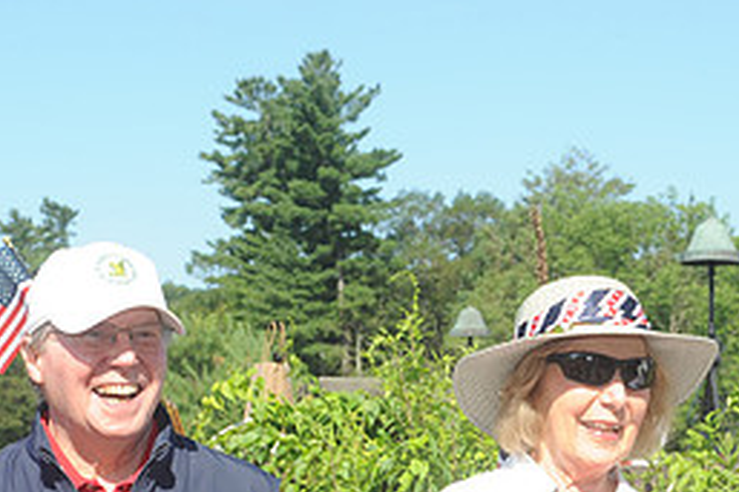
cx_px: 483
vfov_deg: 11.9
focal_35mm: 113
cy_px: 521
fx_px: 2318
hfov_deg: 18.1
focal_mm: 50
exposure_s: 1/200
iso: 200
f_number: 9
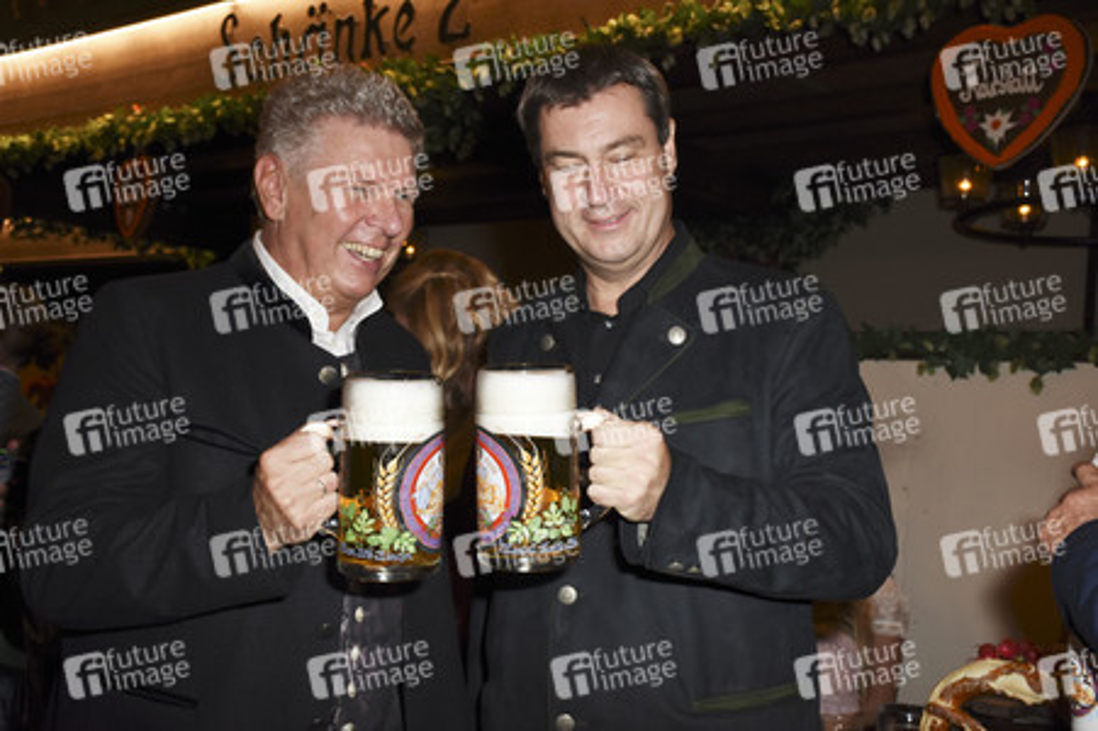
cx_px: 549
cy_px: 366
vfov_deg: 29.8
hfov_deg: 43.6
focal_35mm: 45
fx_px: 1371
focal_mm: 30
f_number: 5.6
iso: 640
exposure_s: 1/125
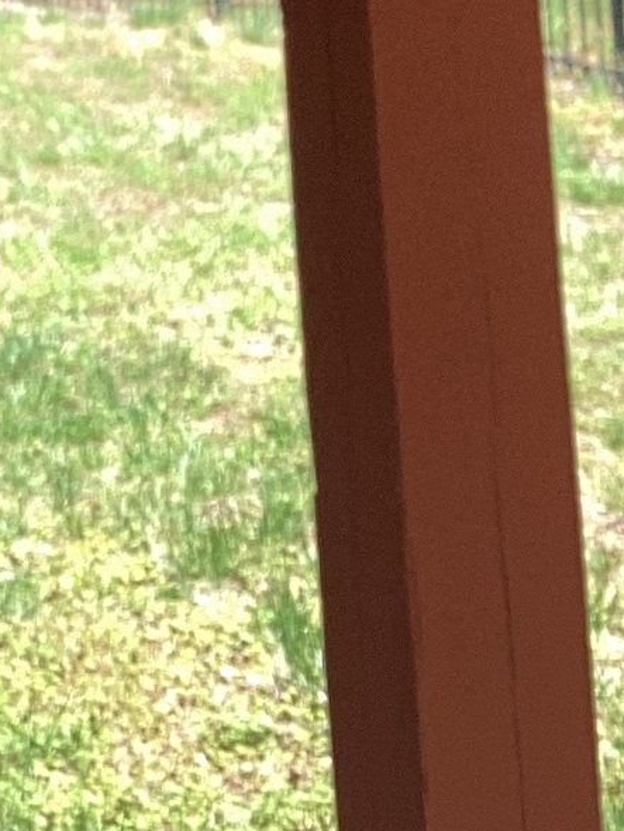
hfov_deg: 11.7
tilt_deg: +2.6
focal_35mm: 121
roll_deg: +1.8
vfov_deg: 15.4
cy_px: -287
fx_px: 2906
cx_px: -303
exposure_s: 1/171
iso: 25
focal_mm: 3.3
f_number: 2.4
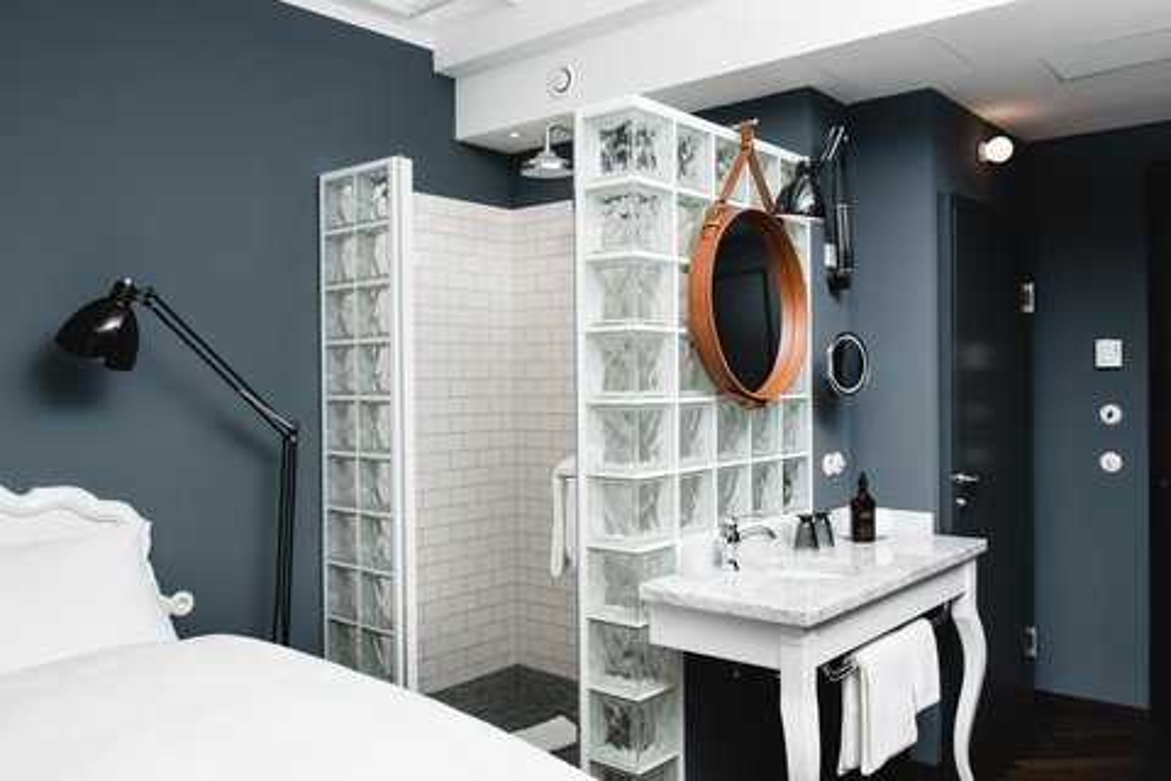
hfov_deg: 60.3
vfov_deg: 42.3
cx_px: 586
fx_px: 1008
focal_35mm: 31
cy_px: 390
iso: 200
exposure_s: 1/160
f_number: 8
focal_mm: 31
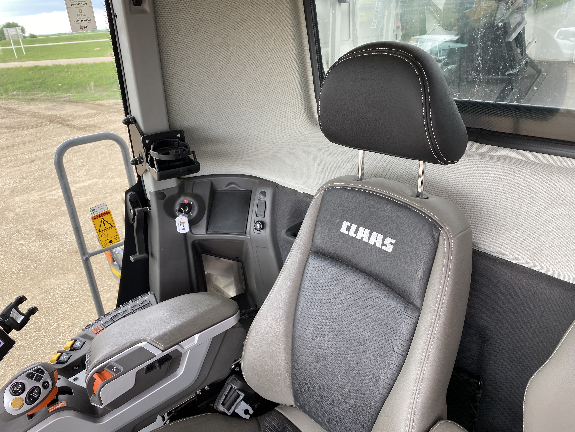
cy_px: 216
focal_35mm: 26
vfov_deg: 53.1
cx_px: 288
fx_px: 432
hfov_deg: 67.3
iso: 40
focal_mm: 4.25
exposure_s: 1/122
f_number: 1.8
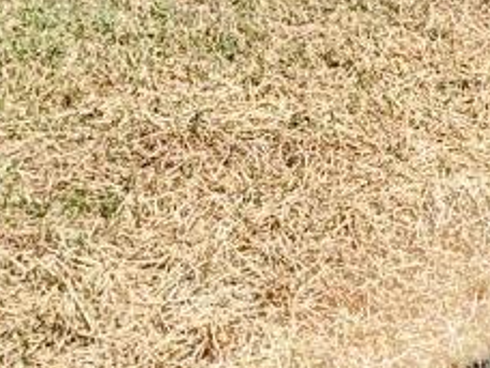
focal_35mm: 92
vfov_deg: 16.1
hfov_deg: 21.2
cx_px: 344
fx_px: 1302
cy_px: 156
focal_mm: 2.22
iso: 40
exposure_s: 1/1880
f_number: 2.2
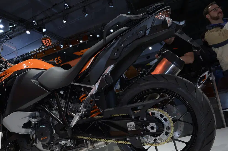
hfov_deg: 54.0
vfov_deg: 37.2
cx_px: 88
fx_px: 222
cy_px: 107
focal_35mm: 35
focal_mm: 24
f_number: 9
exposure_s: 1/200
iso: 1000
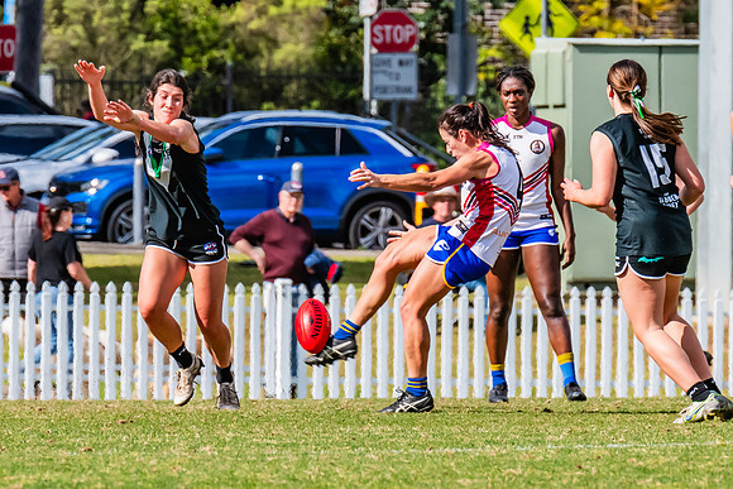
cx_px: 369
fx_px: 15930
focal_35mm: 782
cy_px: 247
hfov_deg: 2.6
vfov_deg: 1.8
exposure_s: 1/1250
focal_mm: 380
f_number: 11
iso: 800
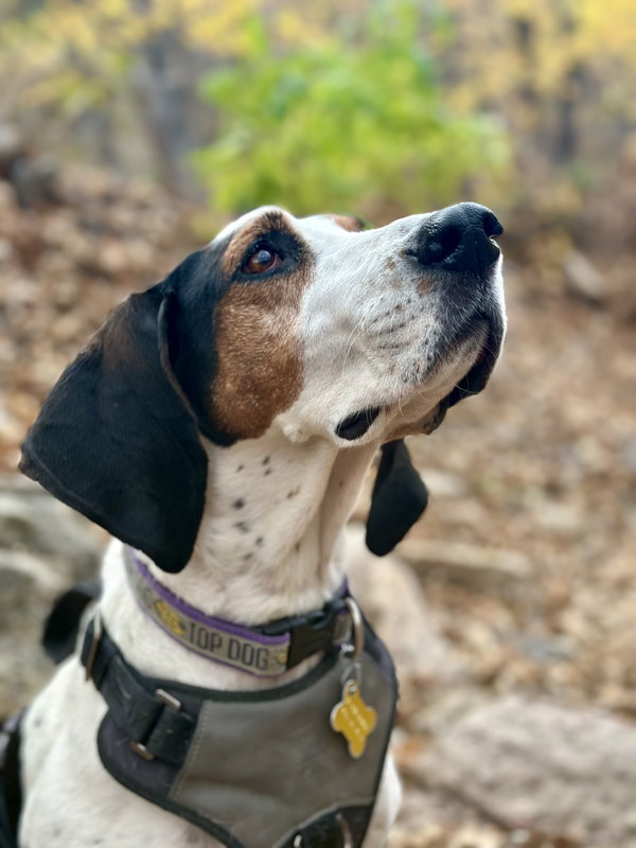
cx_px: 318
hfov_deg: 30.3
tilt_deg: -17.6
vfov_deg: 39.7
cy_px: 424
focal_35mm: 48
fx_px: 1176
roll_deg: -0.5
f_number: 1.78
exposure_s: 1/322
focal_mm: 6.86
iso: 80
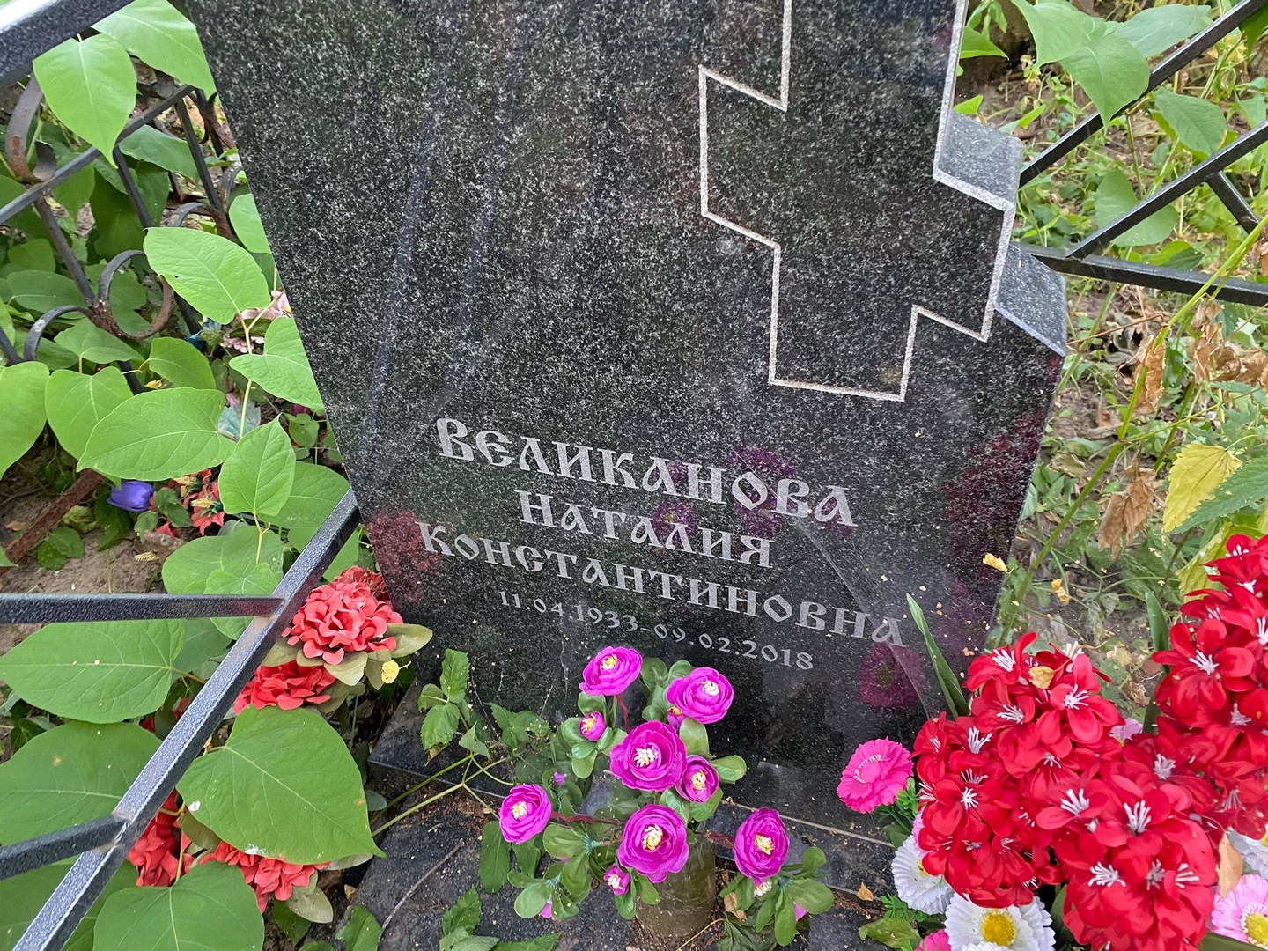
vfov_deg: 53.1
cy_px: 476
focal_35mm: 26
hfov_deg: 67.3
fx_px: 952
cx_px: 634
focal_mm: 4.25
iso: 250
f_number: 1.8
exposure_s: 1/60
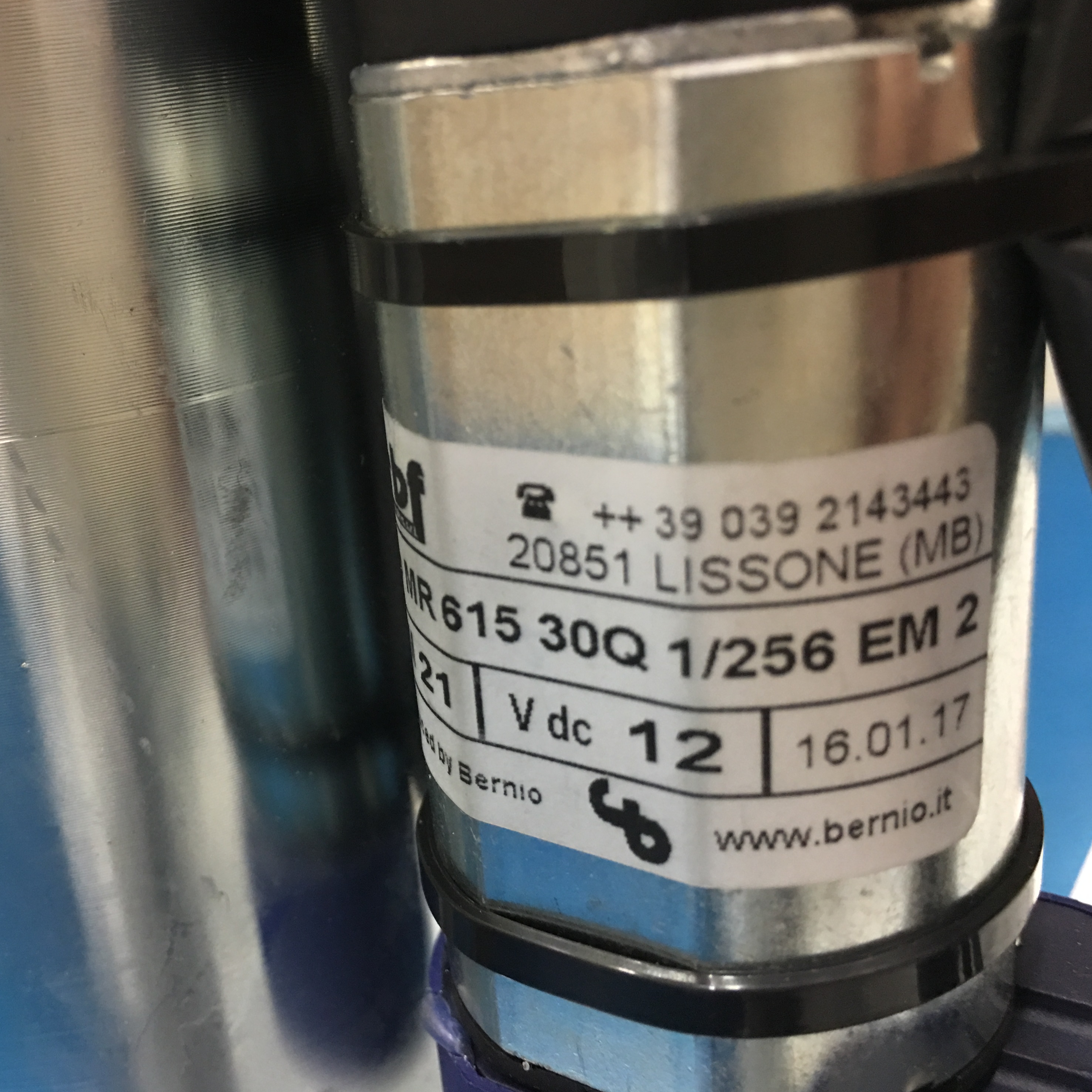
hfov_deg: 46.5
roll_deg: +6.9
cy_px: 545
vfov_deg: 47.2
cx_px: 367
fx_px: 1249
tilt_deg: -17.9
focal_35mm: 35
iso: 80
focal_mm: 4.15
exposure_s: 1/8
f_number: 2.2
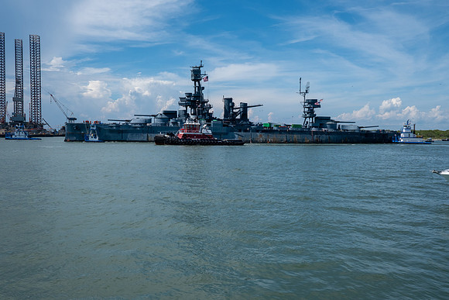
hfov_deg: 54.4
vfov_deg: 37.9
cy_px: 150
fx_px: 437
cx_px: 224
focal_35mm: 35
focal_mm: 23.5
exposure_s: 1/680
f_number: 9
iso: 160
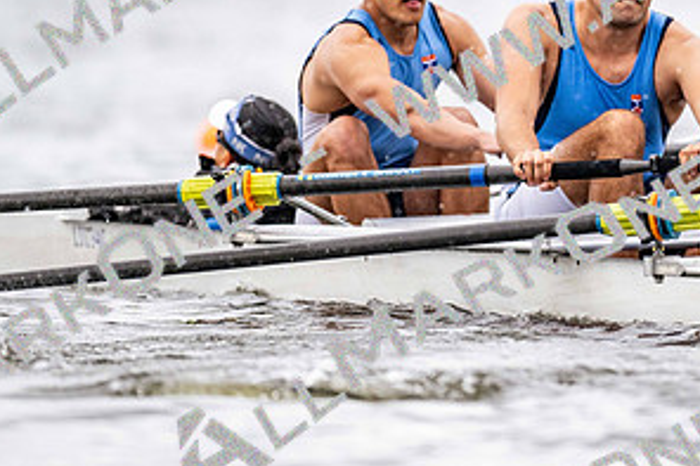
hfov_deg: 1.8
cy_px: 145
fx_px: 22872
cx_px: 657
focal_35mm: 1177
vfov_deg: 1.2
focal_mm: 600
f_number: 4
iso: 1250
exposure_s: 1/2500
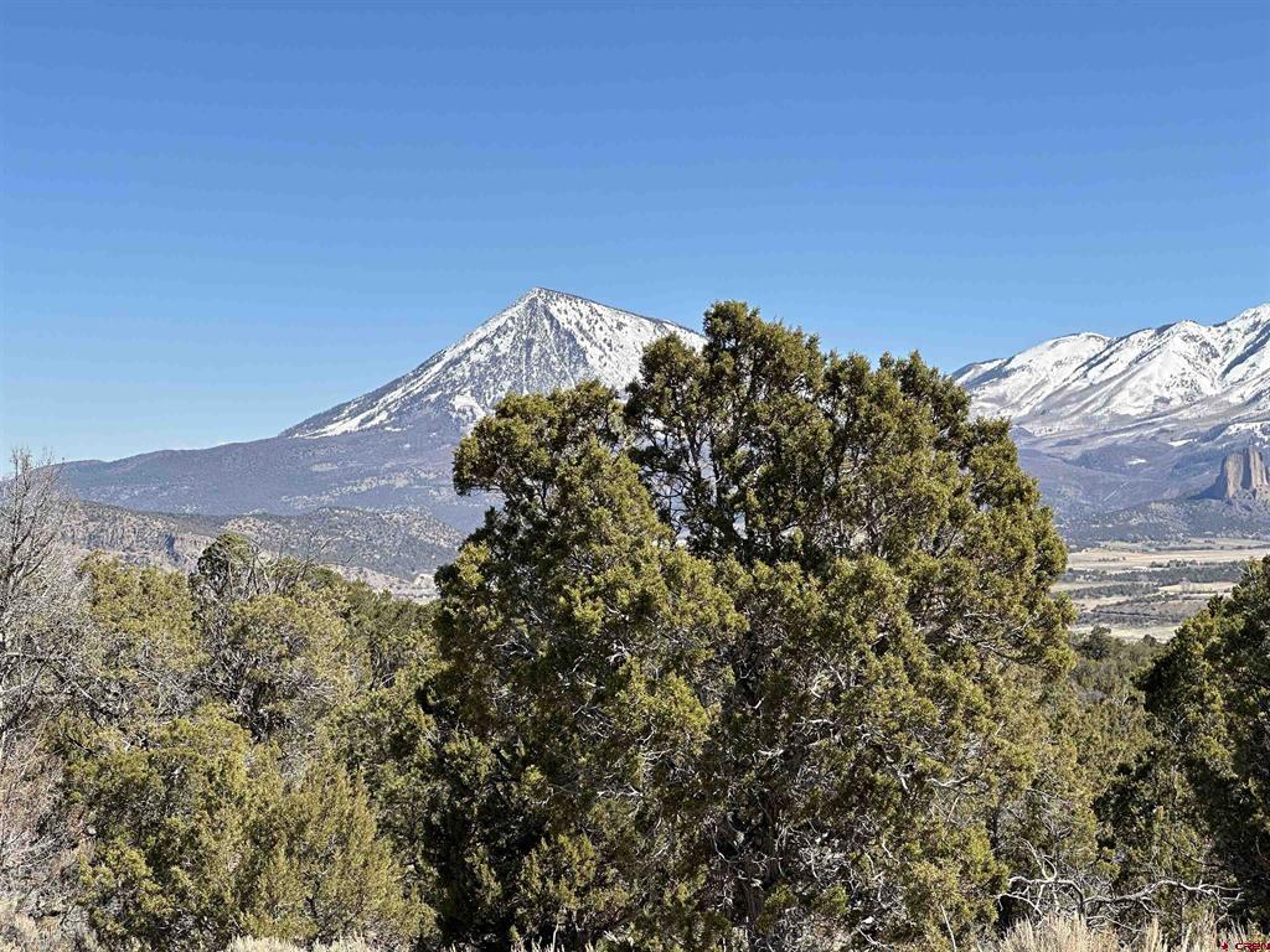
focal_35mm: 77
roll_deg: -0.2
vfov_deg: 19.1
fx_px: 2825
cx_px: 635
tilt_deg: +1.0
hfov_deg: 25.3
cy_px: 476
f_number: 2.8
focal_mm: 9
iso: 32
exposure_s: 1/797
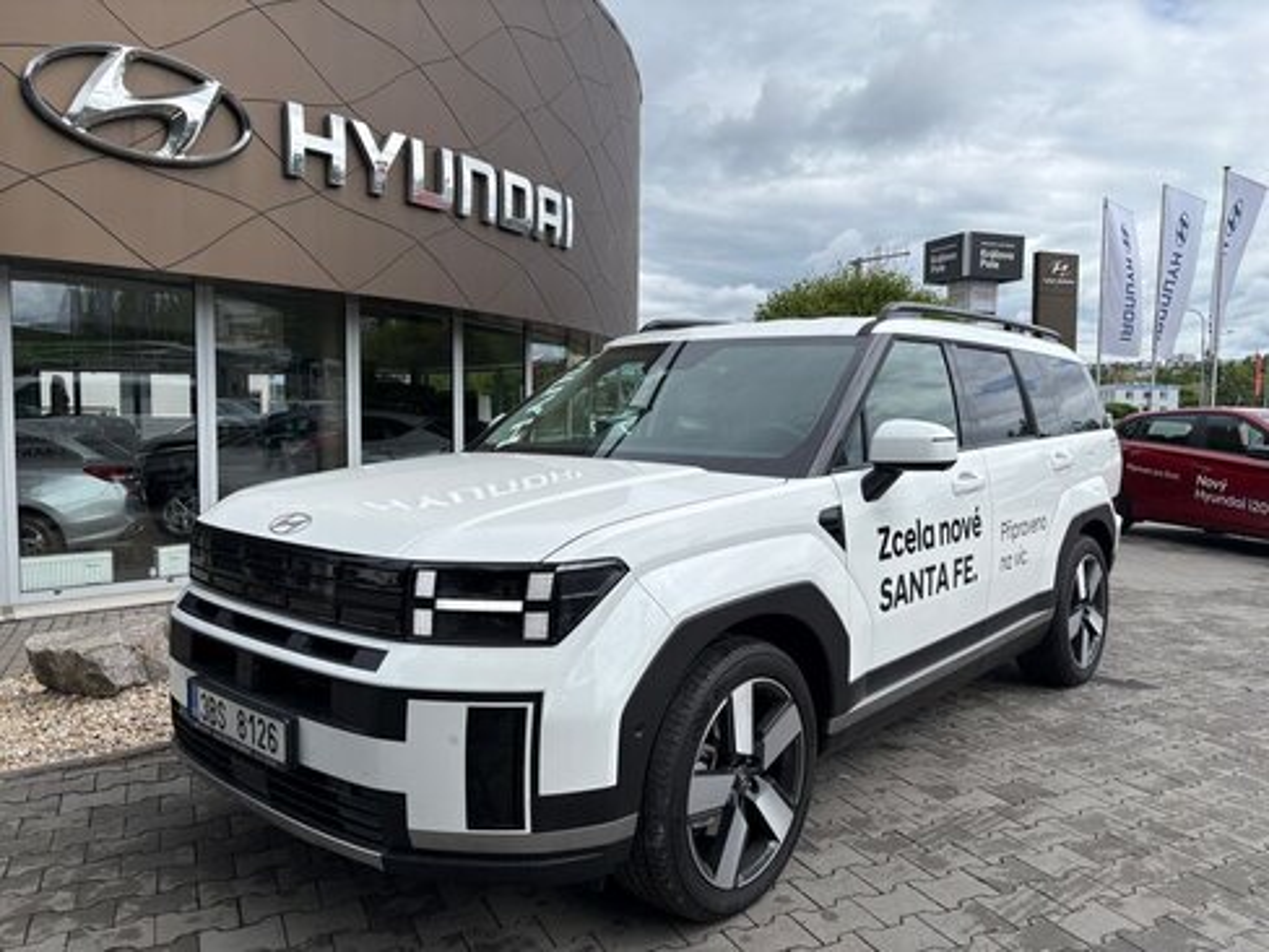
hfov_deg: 67.3
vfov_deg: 53.1
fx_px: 953
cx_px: 634
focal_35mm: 26
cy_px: 476
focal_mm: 5.96
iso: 50
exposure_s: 1/4329
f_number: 1.6
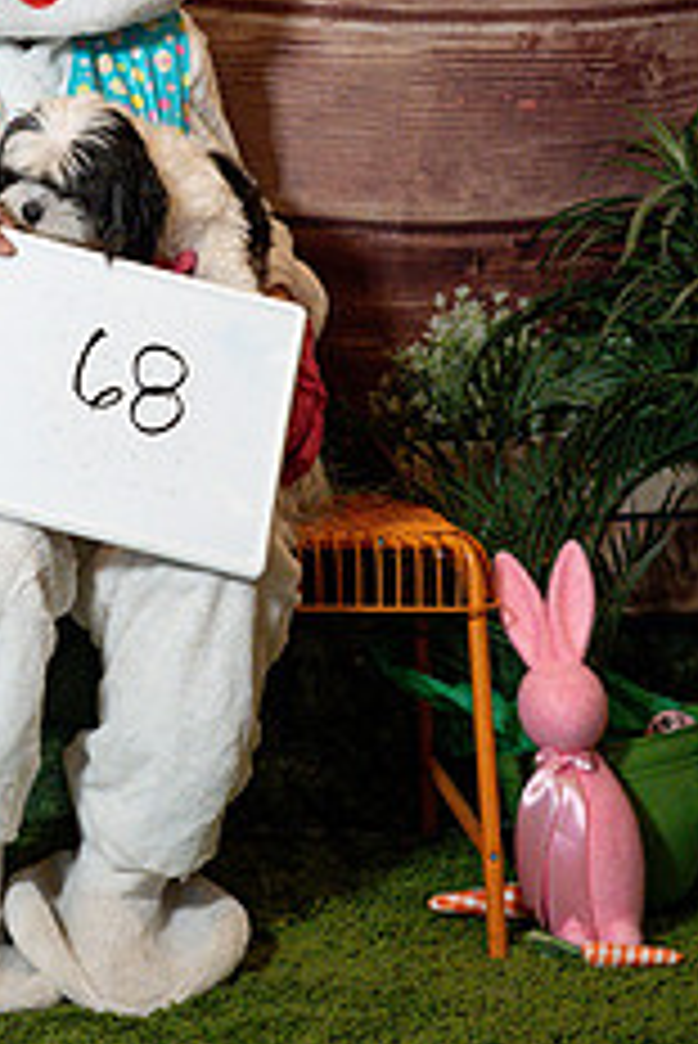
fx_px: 2613
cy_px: 290
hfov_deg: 14.9
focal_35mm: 90
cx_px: -32
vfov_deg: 22.4
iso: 5000
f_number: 2.8
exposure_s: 1/500
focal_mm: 36
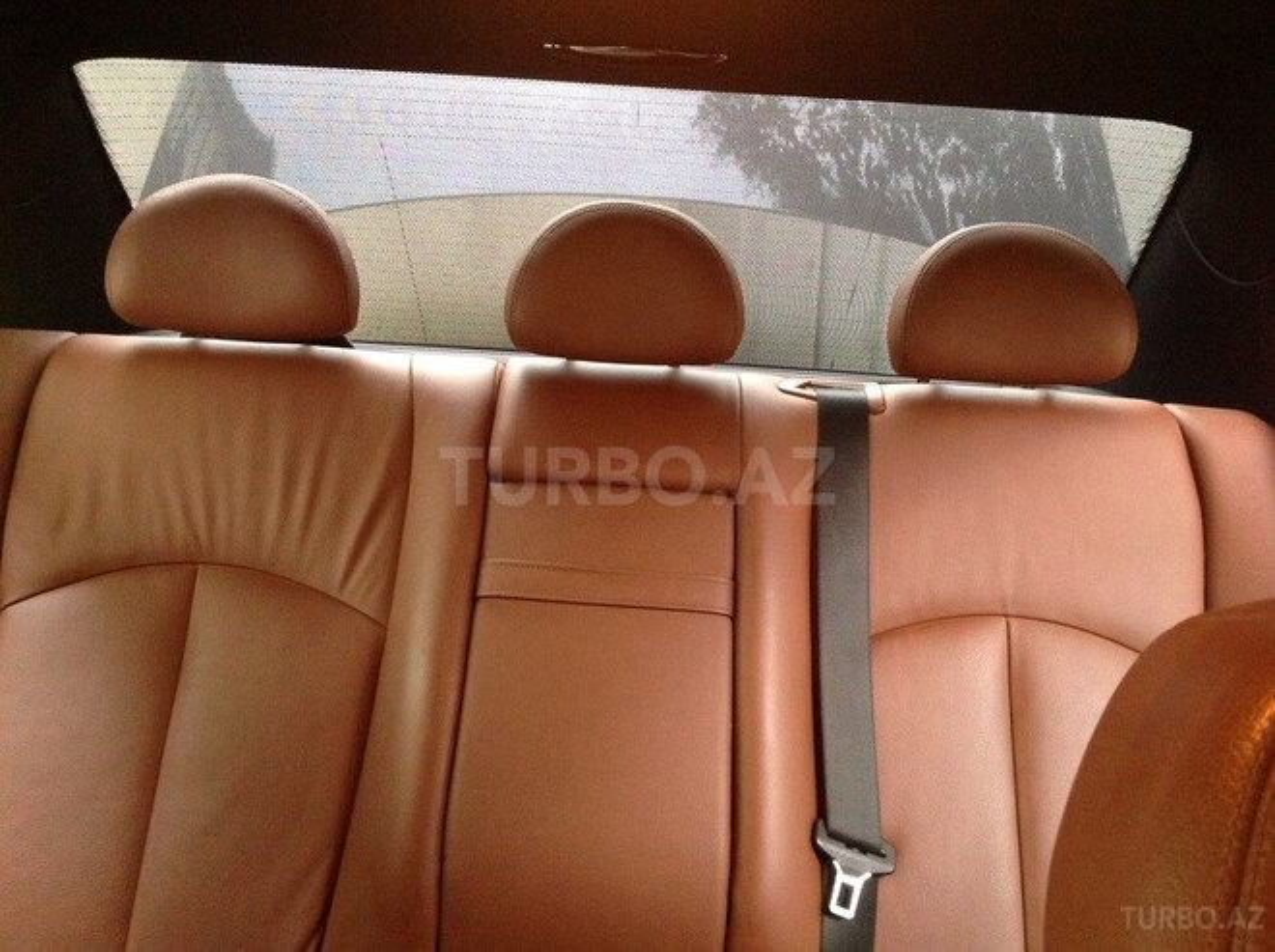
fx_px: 1287
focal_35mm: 35
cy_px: 476
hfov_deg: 52.7
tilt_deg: -7.1
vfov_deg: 40.6
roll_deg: -2.4
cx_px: 638
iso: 500
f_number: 2.4
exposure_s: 1/15
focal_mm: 4.28
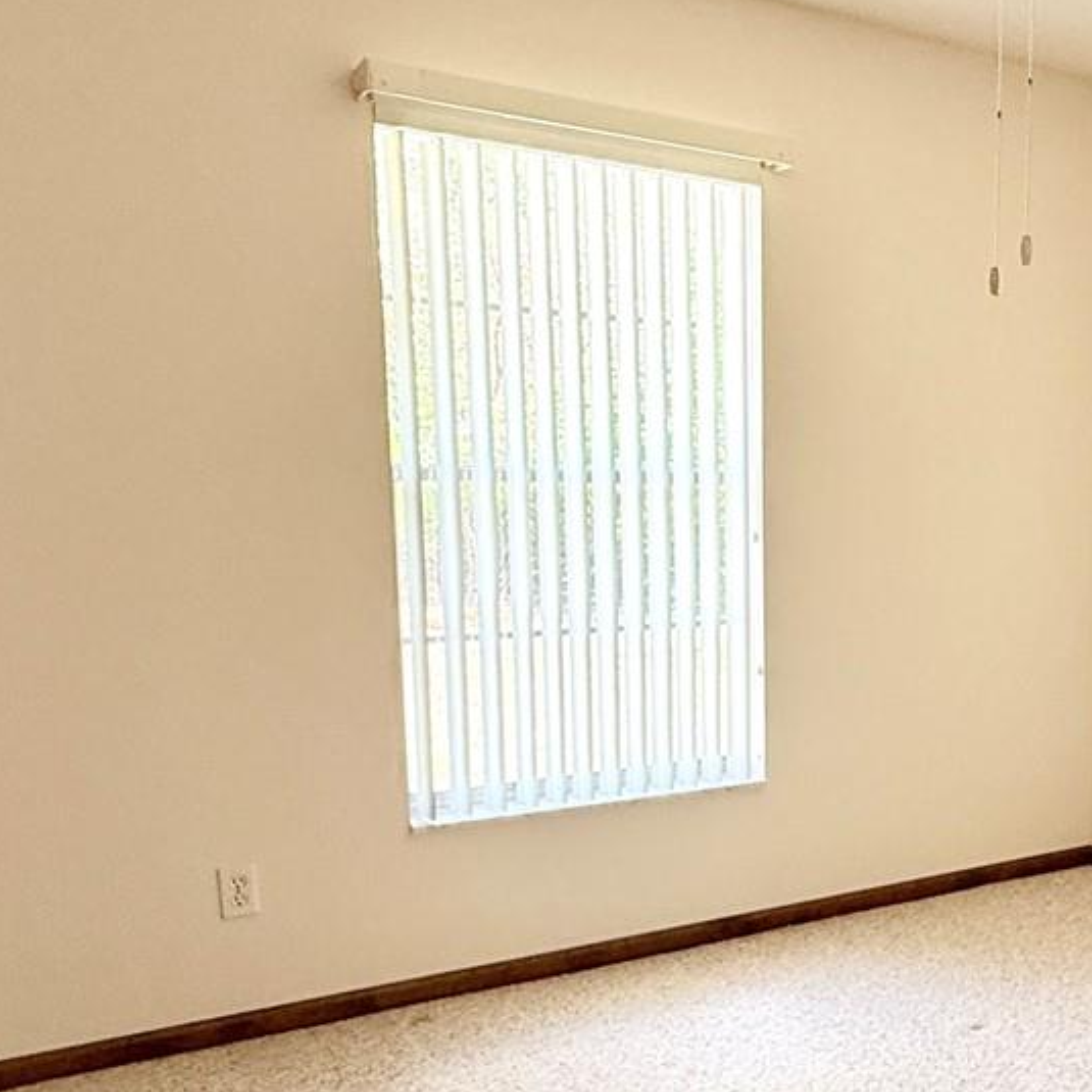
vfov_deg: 44.5
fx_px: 1321
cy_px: 690
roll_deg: -0.7
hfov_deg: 41.6
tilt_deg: -7.6
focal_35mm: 37
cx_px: 967
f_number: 2.2
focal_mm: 2.22
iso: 160
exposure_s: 1/99
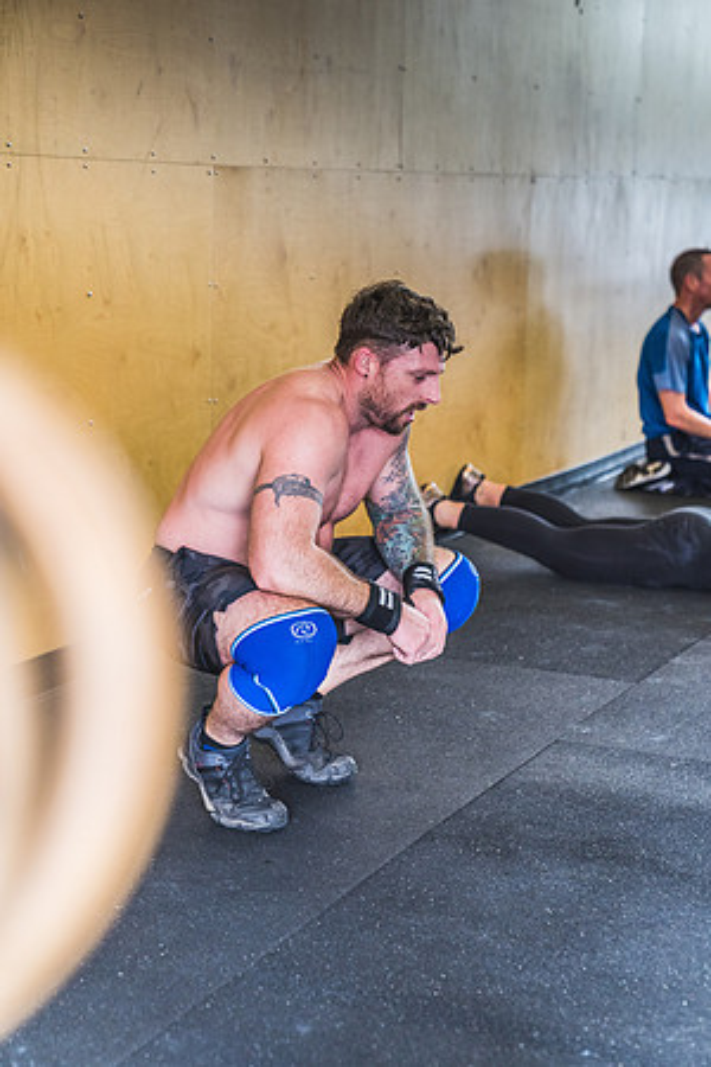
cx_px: 356
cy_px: 534
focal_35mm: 70
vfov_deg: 28.8
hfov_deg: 19.5
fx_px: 2074
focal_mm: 70
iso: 2000
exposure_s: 1/125
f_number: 2.8
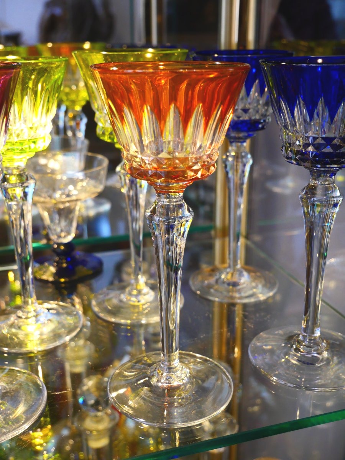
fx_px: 478
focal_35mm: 36
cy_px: 230
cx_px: 172
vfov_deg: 51.4
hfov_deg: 39.7
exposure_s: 1/60
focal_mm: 18
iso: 800
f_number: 3.9
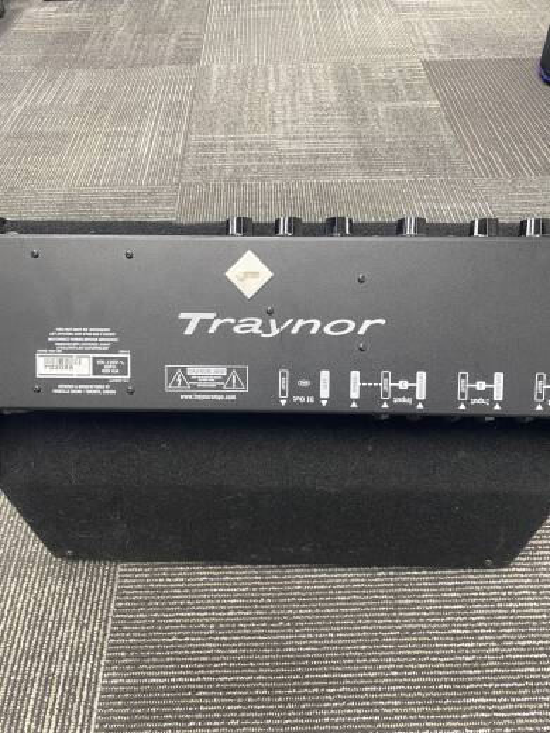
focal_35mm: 26
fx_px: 551
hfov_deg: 53.1
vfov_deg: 67.3
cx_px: 275
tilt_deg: -48.5
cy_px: 366
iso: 200
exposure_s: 1/60
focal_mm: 4.25
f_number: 1.8
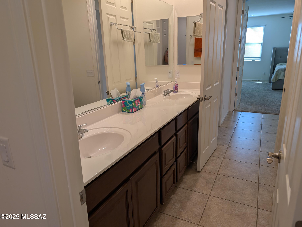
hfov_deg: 71.5
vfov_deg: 56.9
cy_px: 114
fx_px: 210
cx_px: 151
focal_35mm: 24
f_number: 1.68
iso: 56
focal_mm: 6.9
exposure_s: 1/120
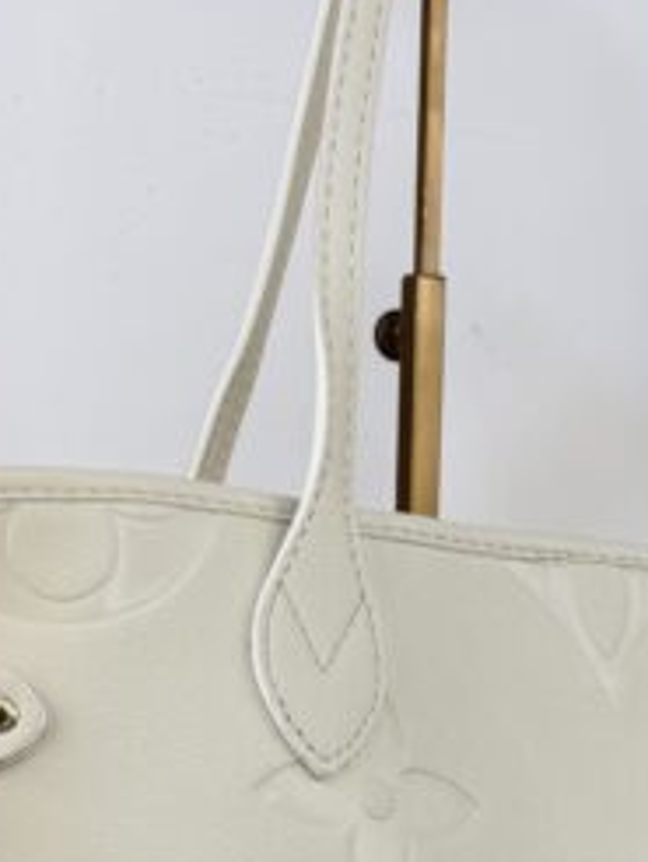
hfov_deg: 18.8
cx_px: 497
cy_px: 964
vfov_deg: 23.4
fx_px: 1943
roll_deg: -2.2
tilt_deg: -9.2
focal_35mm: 78
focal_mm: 6.76
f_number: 1.78
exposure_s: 1/387
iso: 80
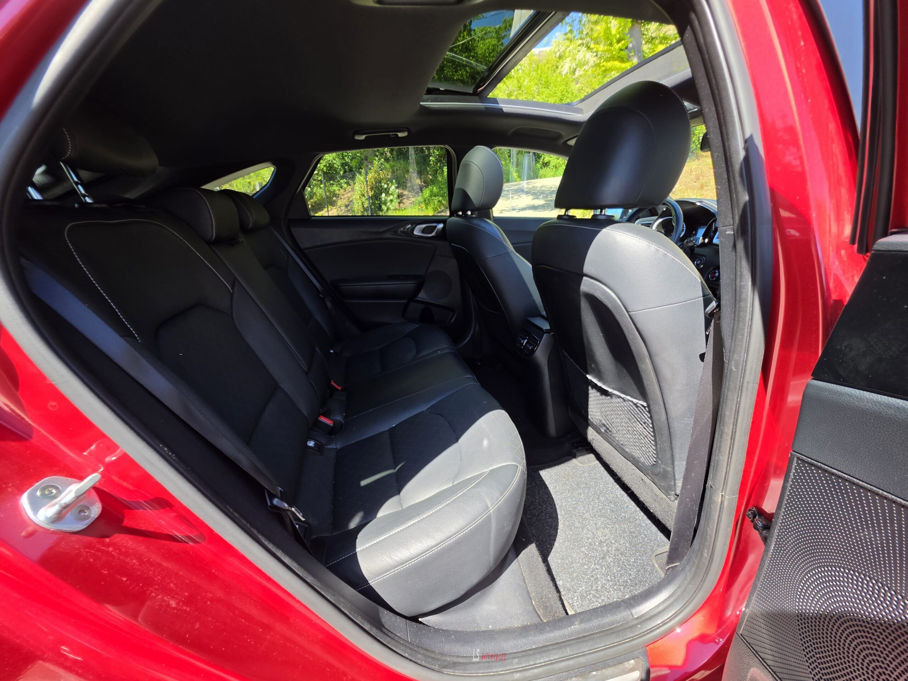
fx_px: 341
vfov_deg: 89.9
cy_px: 340
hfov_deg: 106.2
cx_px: 454
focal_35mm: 13
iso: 16
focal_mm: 2.2
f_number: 1.9
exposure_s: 1/117
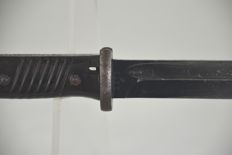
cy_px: 77
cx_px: 117
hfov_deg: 10.1
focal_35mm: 205
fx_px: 1318
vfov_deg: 6.7
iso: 400
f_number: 5.6
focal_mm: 135
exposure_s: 1/320
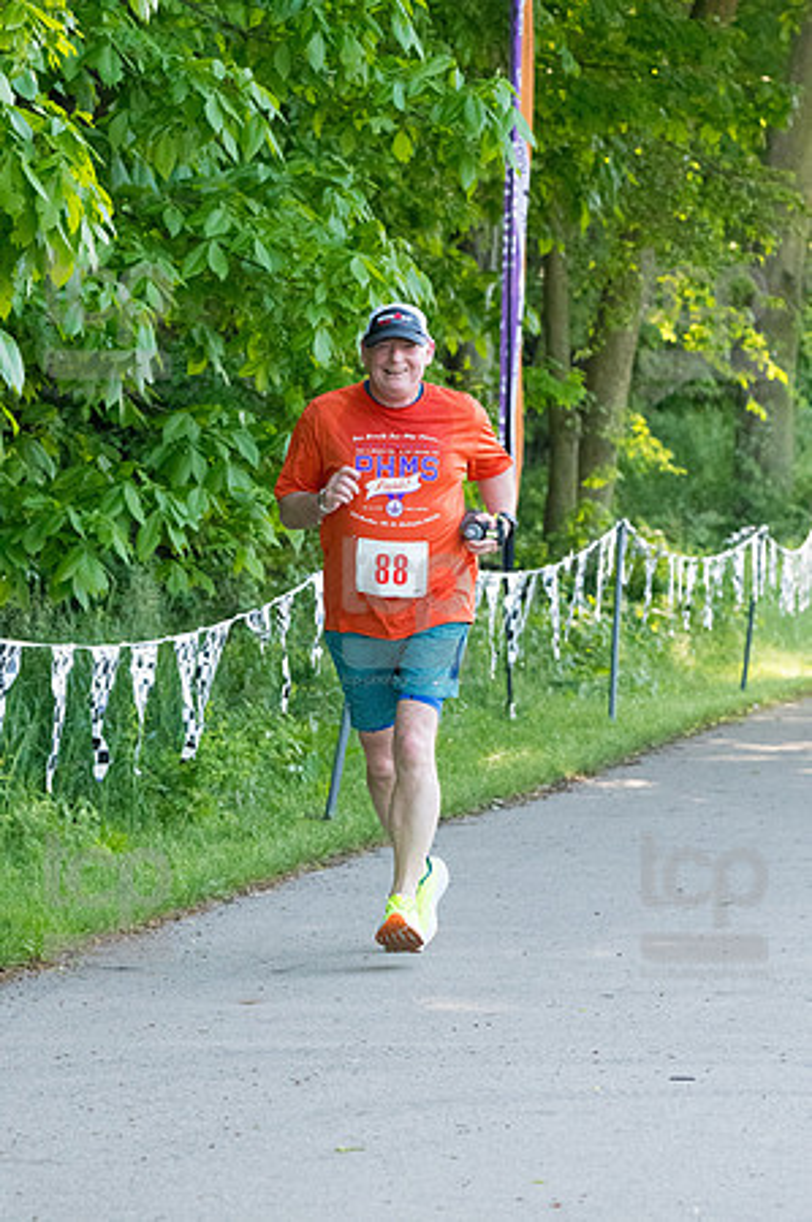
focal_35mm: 183
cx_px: 406
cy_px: 611
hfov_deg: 7.5
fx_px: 6205
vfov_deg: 11.2
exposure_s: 1/1600
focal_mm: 122
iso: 4000
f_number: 5.6
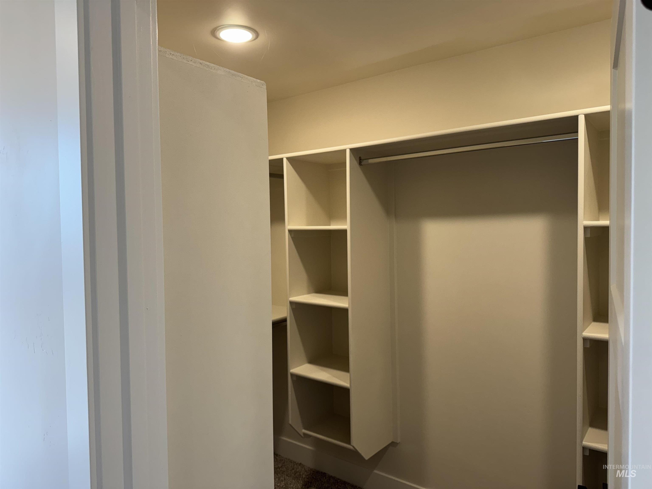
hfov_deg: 71.6
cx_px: 326
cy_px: 244
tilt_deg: -2.1
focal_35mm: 24
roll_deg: +1.1
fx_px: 452
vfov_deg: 56.8
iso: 100
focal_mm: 6.76
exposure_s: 1/120
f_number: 1.78
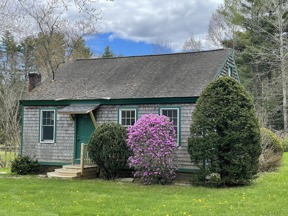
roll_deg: +0.0
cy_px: 108
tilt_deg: +2.7
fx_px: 433
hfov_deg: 36.8
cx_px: 144
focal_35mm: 52
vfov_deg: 28.0
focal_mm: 6
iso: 25
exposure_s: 1/500
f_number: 2
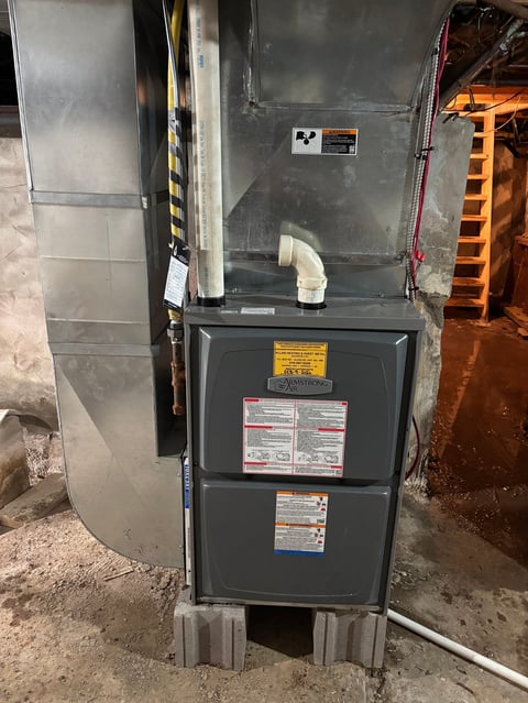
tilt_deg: -19.8
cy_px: 352
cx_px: 264
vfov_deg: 67.3
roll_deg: -1.5
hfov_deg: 53.1
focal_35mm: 26
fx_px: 528
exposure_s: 1/30
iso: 640
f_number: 1.6
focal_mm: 5.96
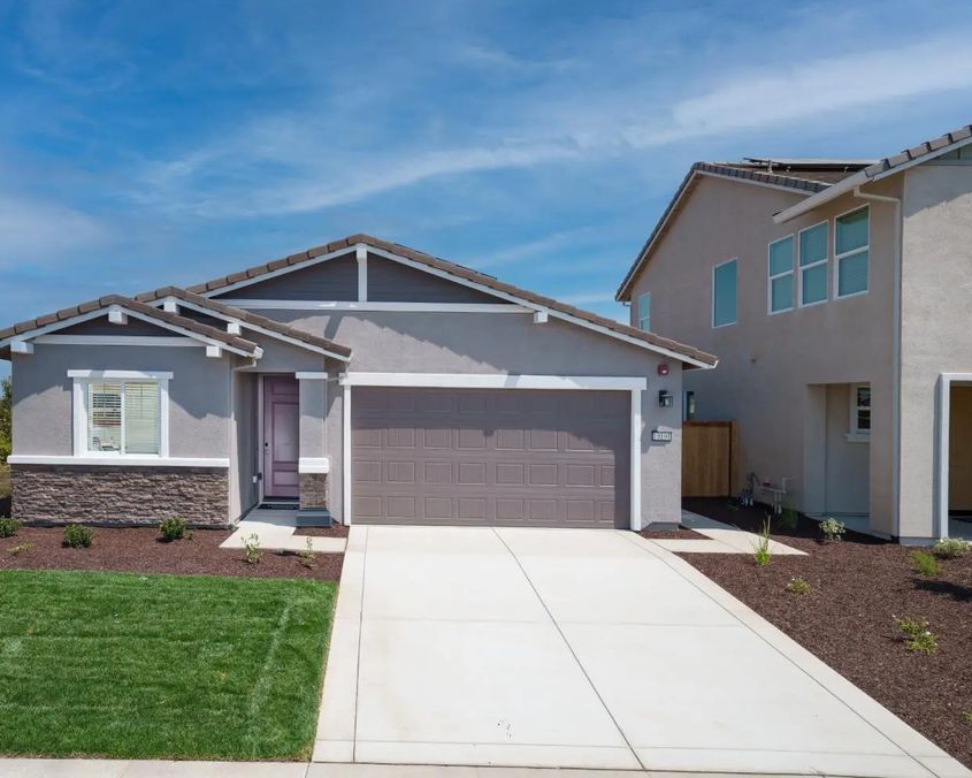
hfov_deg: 67.4
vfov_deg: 56.8
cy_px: 388
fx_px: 719
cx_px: 386
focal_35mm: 25
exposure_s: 1/200
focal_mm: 22
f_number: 8
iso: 100
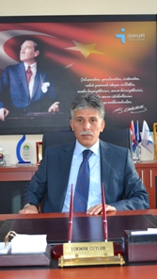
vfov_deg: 36.6
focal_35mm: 57
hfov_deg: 21.1
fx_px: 421
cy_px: 139
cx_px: 82
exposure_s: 1/60
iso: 900
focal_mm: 24
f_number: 4
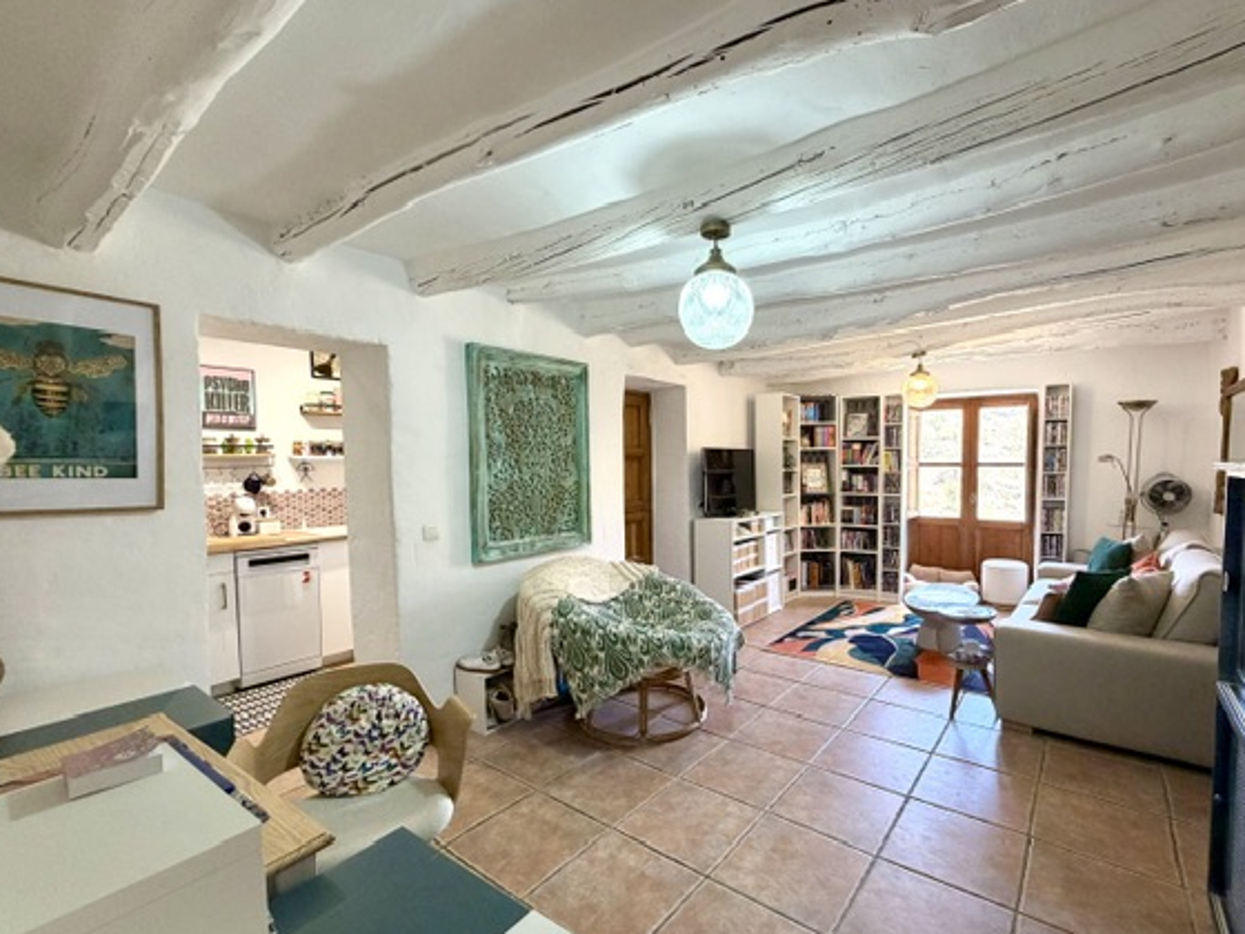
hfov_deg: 94.2
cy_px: 491
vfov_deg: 78.0
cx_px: 683
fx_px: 575
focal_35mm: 16
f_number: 2.2
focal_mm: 2.22
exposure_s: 1/50
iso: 160
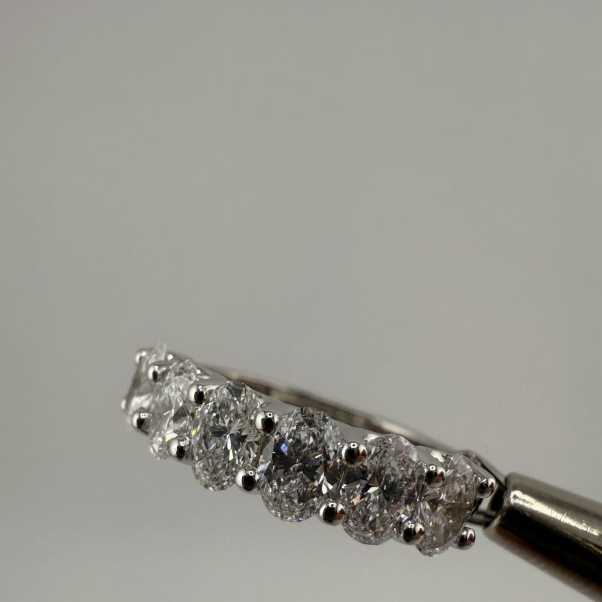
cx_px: 299
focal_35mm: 29
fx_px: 571
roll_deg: -5.5
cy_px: 372
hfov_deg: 55.6
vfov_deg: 55.1
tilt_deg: -29.5
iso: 40
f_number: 2.2
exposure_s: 1/2222
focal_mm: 2.22
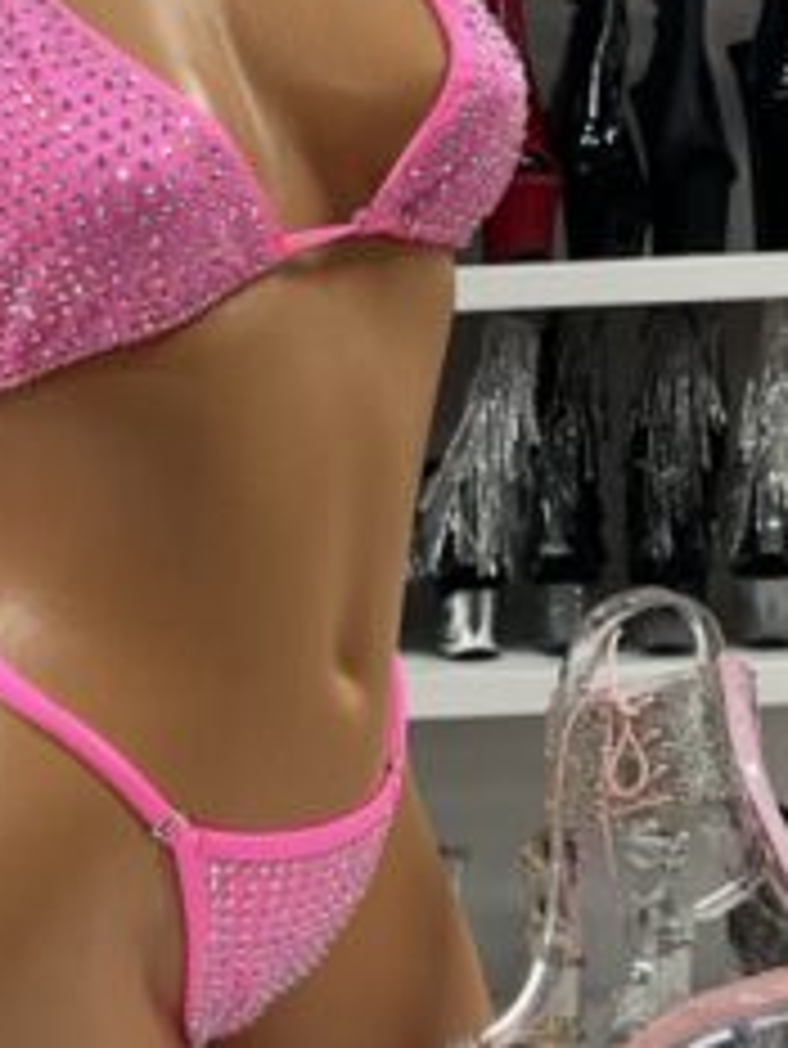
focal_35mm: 67
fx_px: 2032
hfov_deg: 21.9
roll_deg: +3.4
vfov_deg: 28.9
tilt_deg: -0.9
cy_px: 423
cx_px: 261
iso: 100
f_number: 1.5
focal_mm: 5.7
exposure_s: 1/60
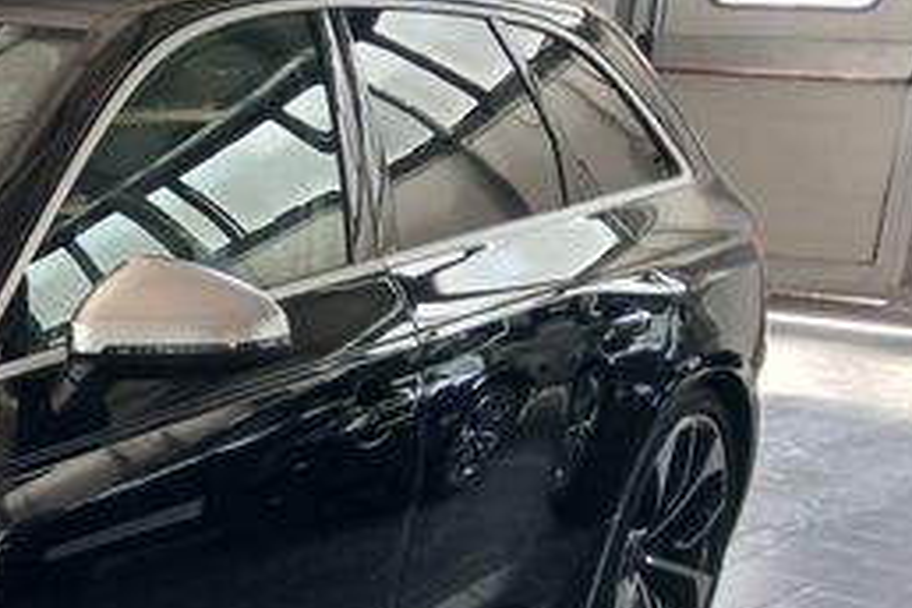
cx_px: -421
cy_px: 650
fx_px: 2204
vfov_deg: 15.3
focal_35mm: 87
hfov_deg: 20.4
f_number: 1.8
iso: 125
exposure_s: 1/50
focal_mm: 3.98
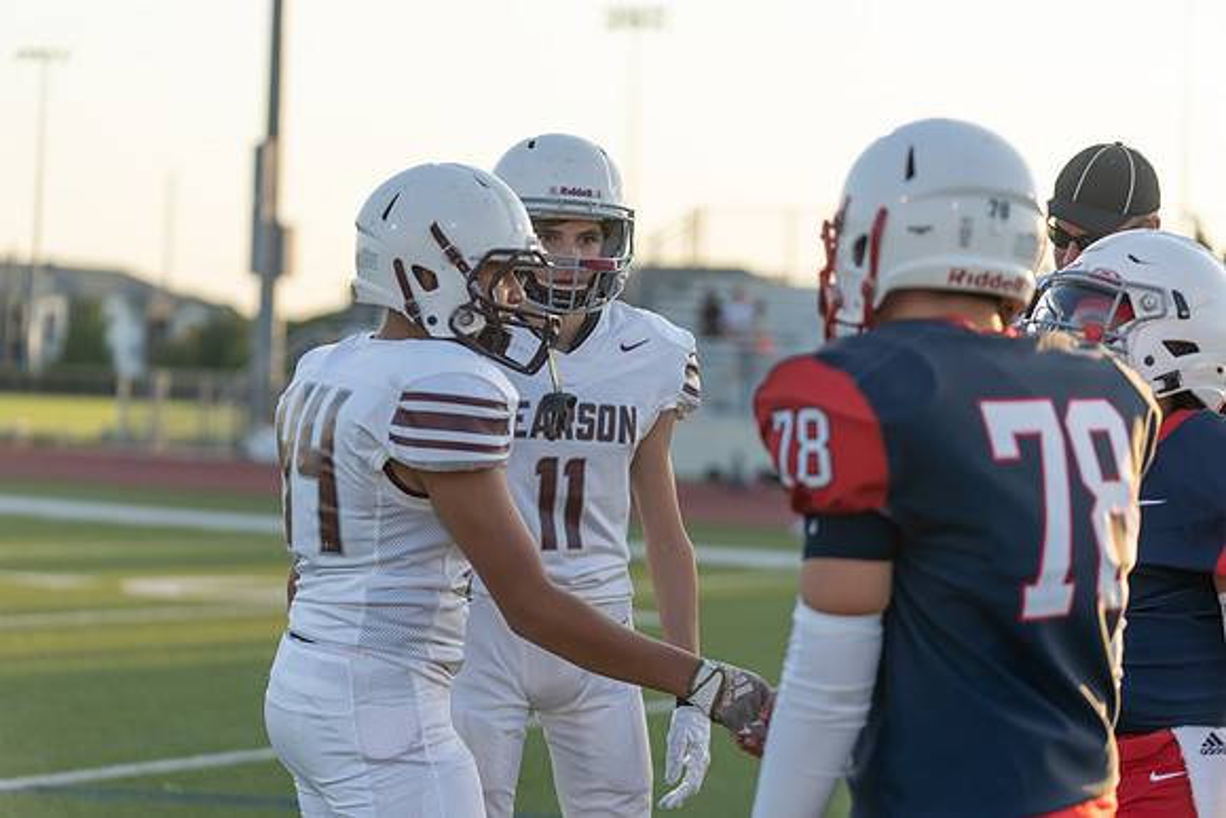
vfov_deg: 14.4
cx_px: 613
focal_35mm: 95
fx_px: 3236
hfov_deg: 21.5
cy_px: 409
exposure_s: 1/640
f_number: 2.8
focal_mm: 95
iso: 100
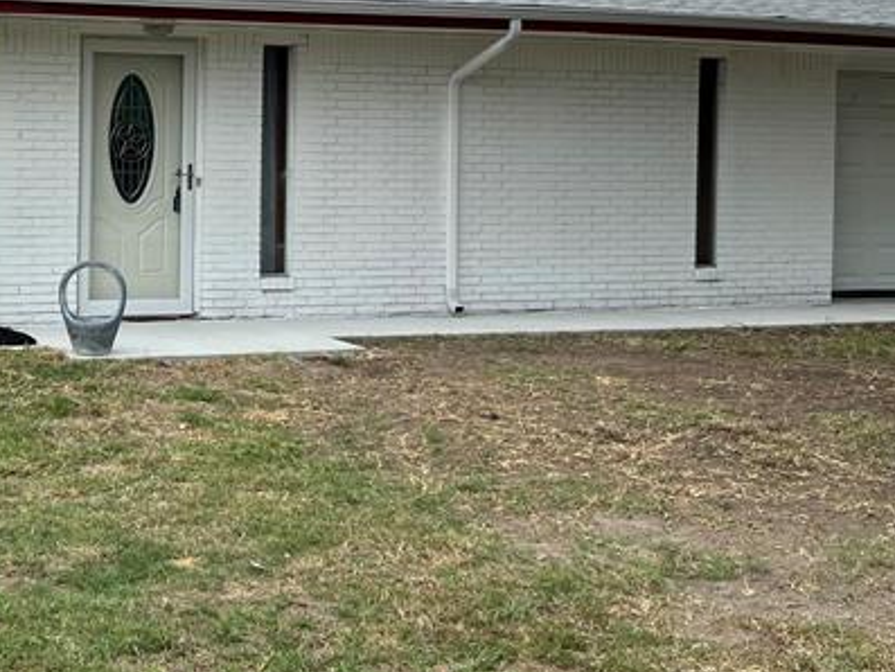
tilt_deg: -0.1
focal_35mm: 67
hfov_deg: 28.1
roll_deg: +0.1
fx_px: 1733
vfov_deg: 21.7
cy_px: 160
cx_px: 122
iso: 50
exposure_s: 1/2755
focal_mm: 5.1
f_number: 1.6
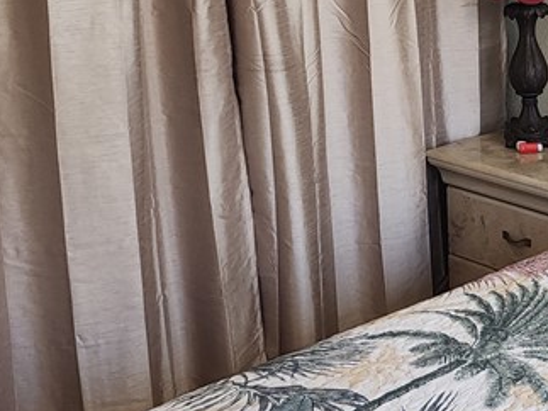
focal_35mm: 73
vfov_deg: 20.1
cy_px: 156
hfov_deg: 25.7
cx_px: 509
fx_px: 1155
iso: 100
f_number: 1.8
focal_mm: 6.4
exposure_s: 1/60
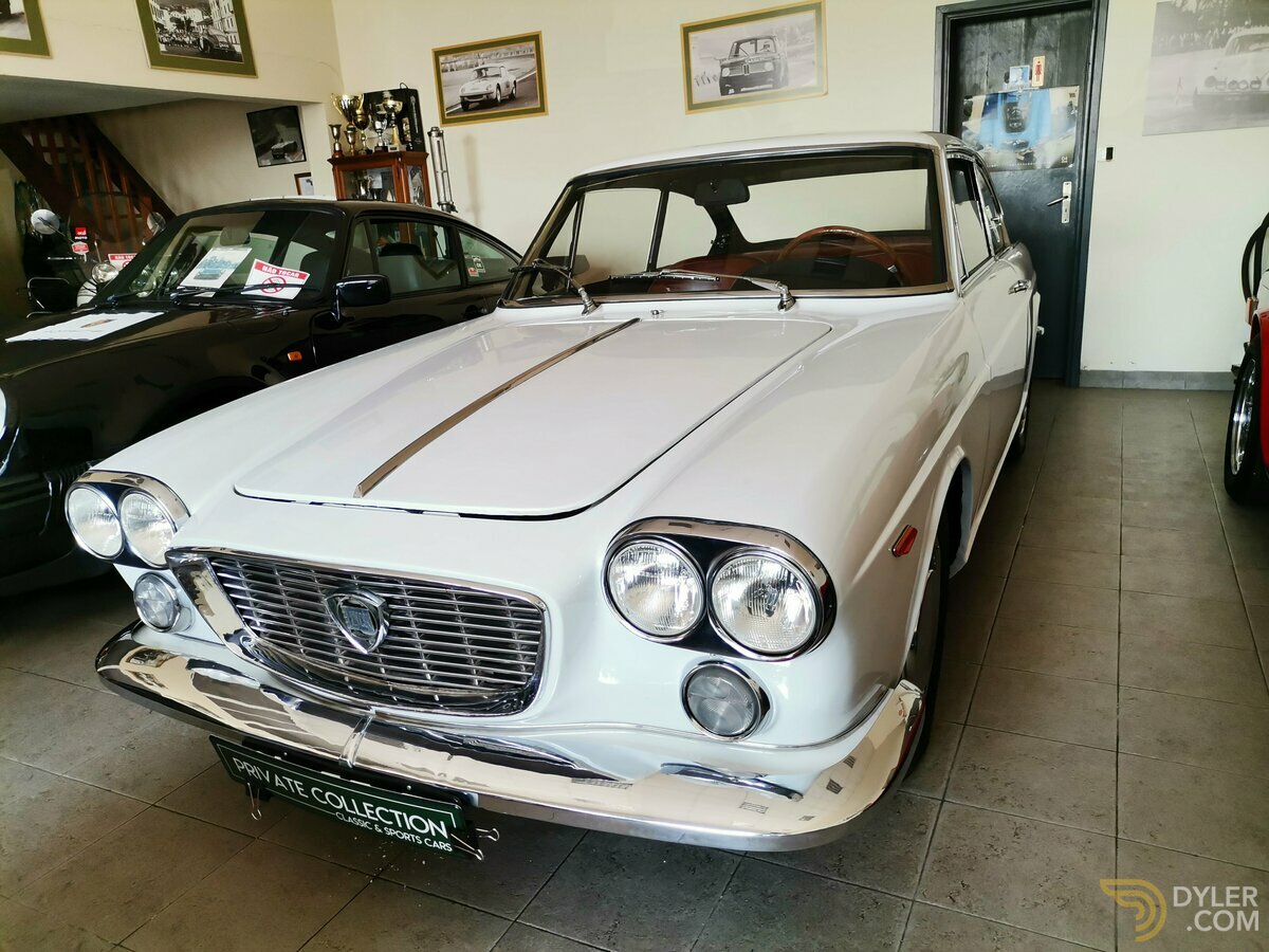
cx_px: 634
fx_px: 953
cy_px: 476
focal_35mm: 26
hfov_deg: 67.3
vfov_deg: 53.1
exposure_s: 1/100
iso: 80
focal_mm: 4.75
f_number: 1.8
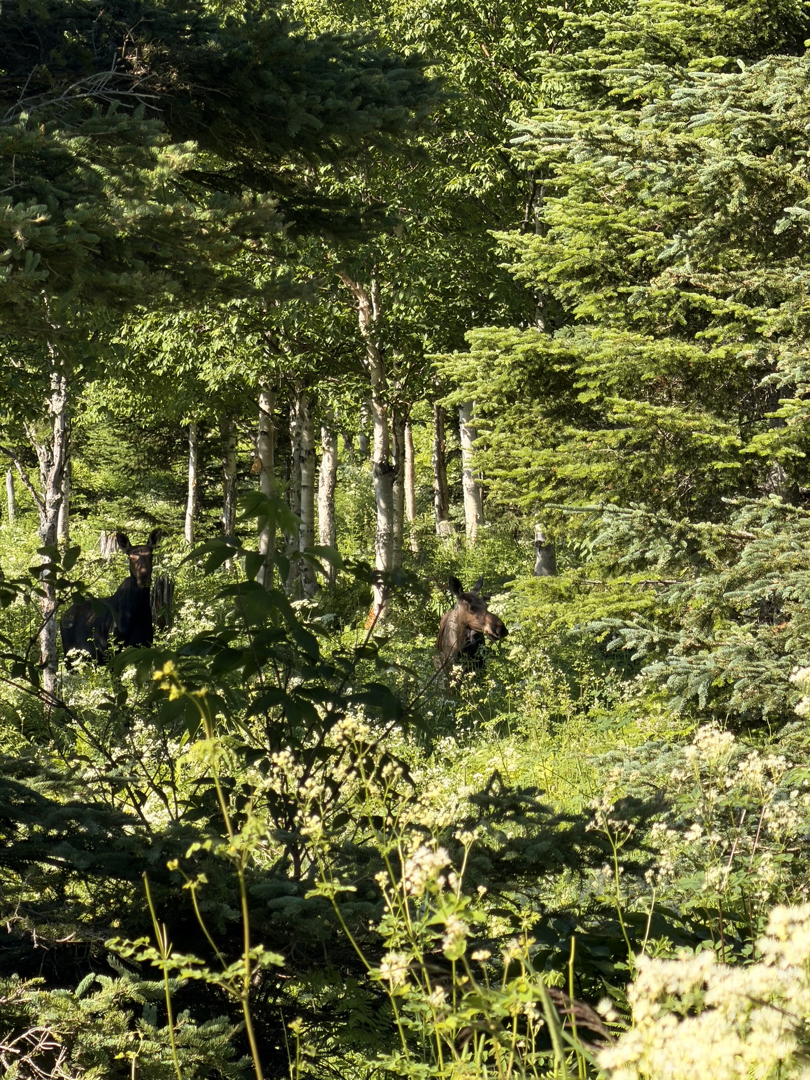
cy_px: 540
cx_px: 405
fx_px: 6240
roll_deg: -1.2
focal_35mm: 200
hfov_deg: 7.4
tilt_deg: -4.9
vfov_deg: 9.9
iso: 50
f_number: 2.8
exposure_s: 1/583
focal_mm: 16.89
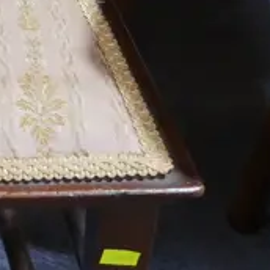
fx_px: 1394
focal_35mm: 158
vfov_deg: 10.7
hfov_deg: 10.6
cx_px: -170
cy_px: -132
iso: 640
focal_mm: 15
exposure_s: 1/60
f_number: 3.6
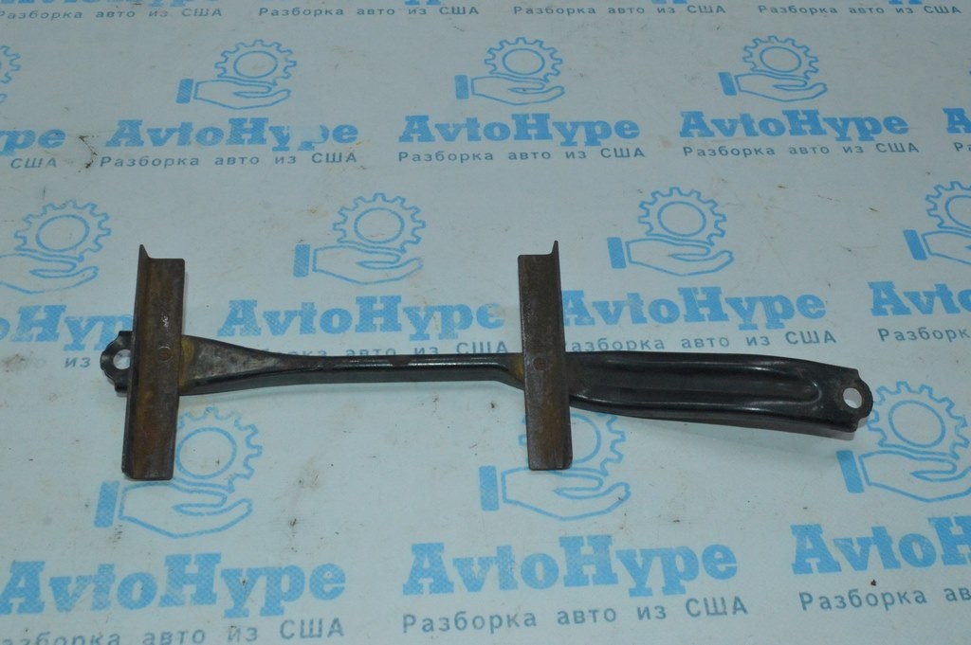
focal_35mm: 38
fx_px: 1011
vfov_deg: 35.4
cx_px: 486
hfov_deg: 51.3
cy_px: 322
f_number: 16
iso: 3600
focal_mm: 25
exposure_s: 1/200
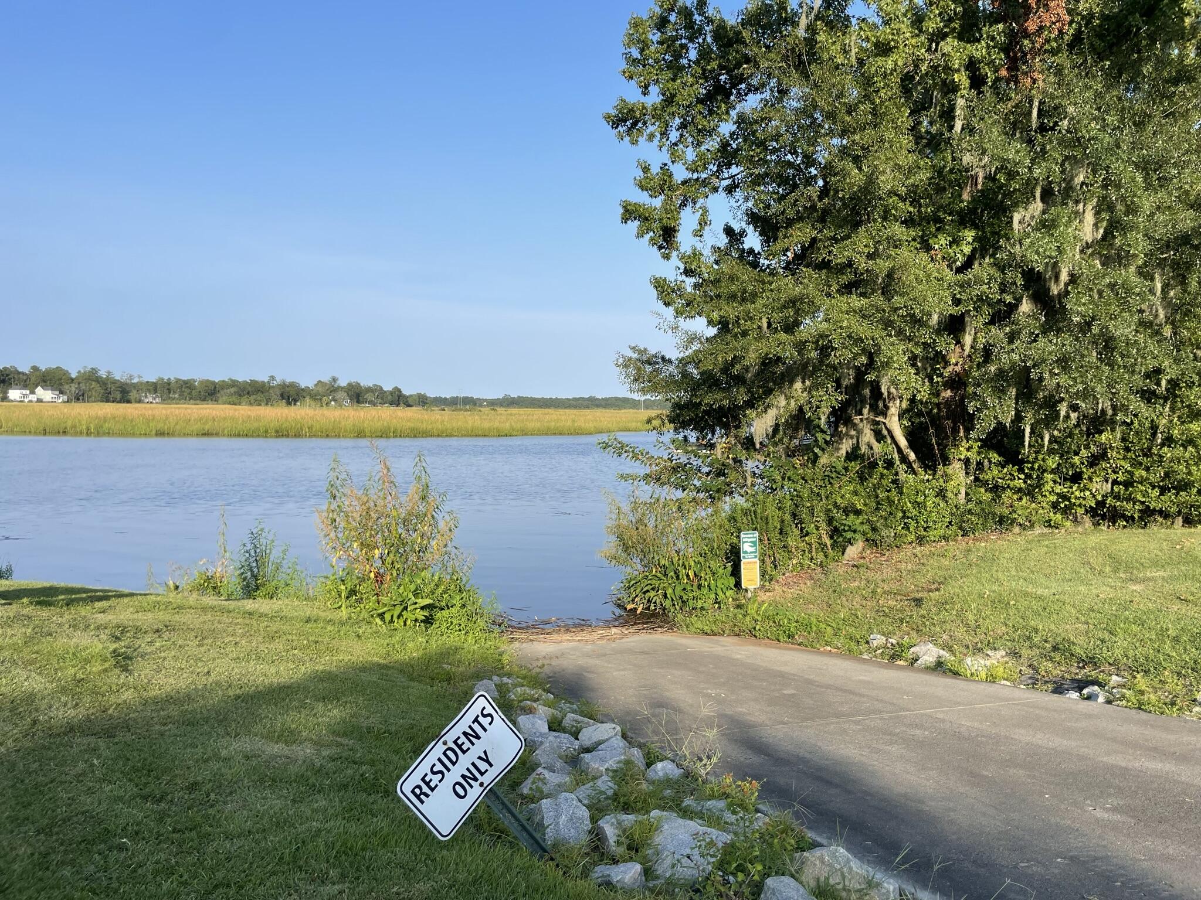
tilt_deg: -2.5
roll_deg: -0.7
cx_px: 600
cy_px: 450
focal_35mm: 26
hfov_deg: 67.3
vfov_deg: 53.1
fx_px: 902
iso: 32
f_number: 1.6
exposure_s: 1/2020
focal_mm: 4.2
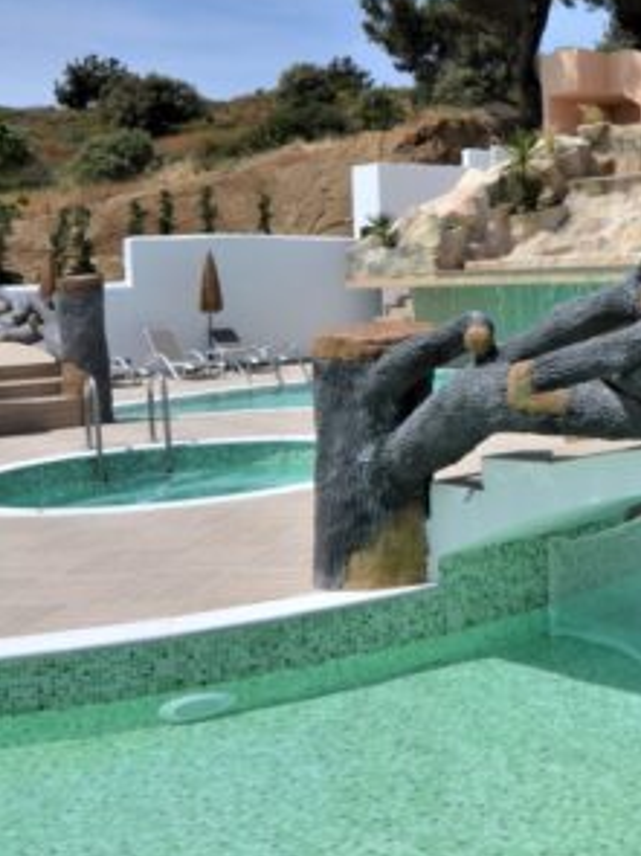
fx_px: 1019
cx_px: 740
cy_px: 306
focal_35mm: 41
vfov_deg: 45.0
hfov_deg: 30.4
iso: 100
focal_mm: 11
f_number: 10
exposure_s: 1/400
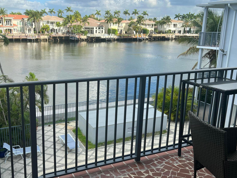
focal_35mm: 35
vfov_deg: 40.7
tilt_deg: -14.0
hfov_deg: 52.5
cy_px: 83
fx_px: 240
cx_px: 105
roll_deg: -1.2
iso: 50
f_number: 1.5
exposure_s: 1/2165
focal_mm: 5.7
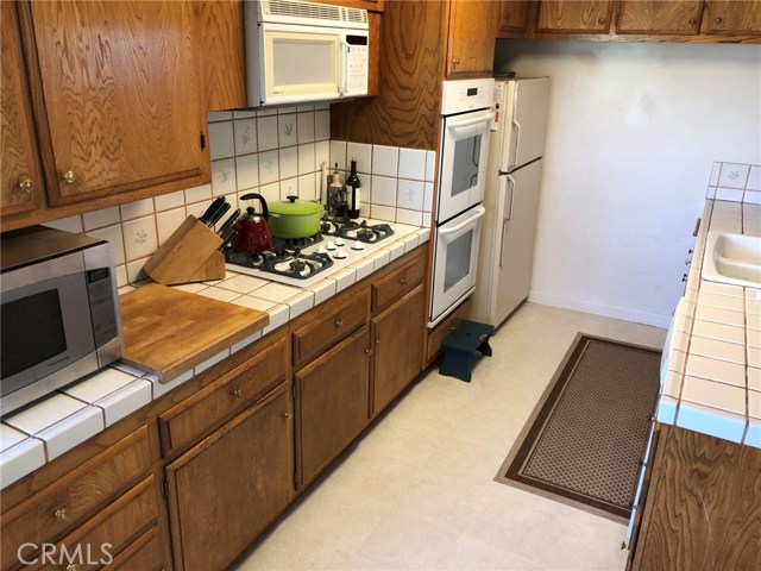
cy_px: 286
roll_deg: -2.1
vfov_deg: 49.7
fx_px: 616
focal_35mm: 28
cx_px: 380
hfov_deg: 63.4
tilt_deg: -18.5
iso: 40
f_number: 1.8
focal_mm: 4
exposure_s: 1/24
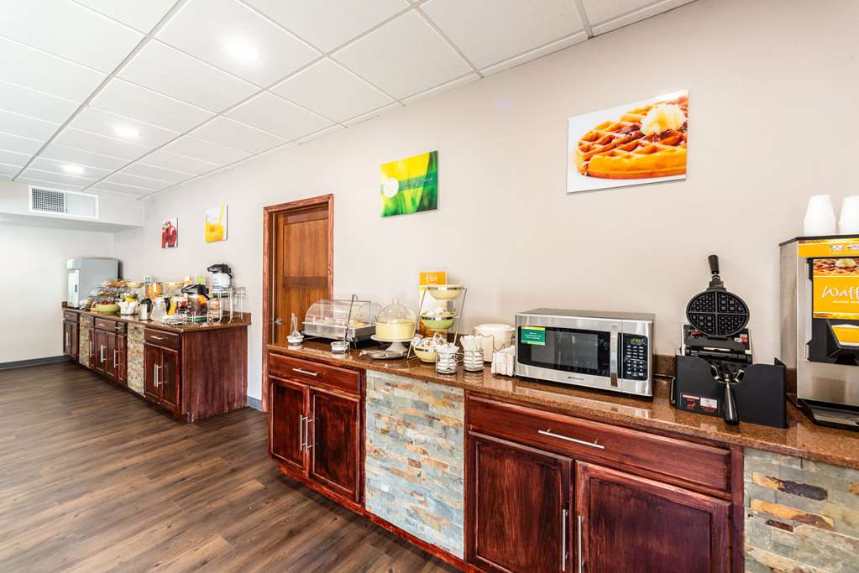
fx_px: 334
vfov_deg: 81.3
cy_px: 286
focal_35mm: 14
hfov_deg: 104.2
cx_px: 430
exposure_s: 1/30
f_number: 8
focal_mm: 14
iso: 400
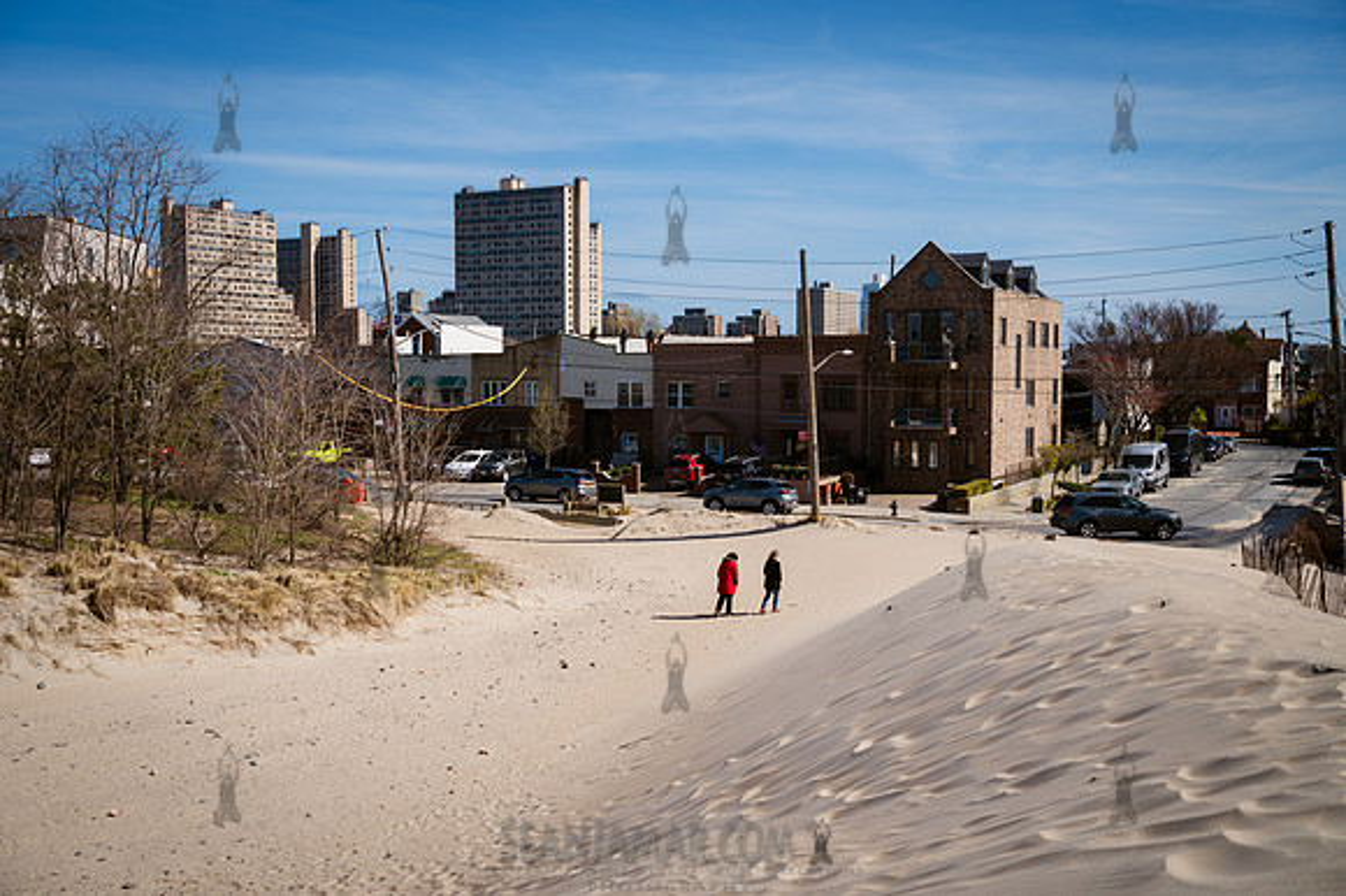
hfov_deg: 54.5
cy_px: 448
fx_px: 1308
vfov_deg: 37.8
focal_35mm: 35
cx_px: 673
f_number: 5
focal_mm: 35
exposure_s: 1/500
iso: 64
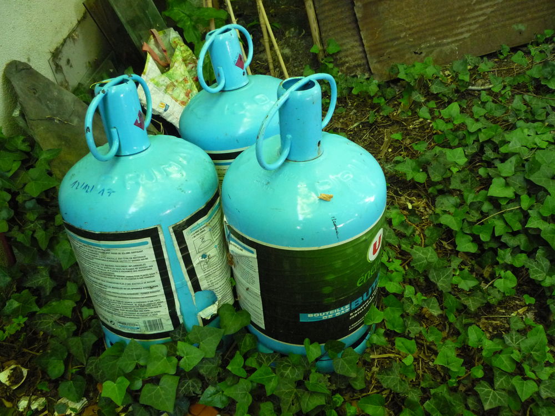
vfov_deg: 46.8
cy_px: 208
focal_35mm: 30
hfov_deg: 60.0
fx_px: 481
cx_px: 278
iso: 400
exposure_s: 1/30
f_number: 3.3
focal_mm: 5.2
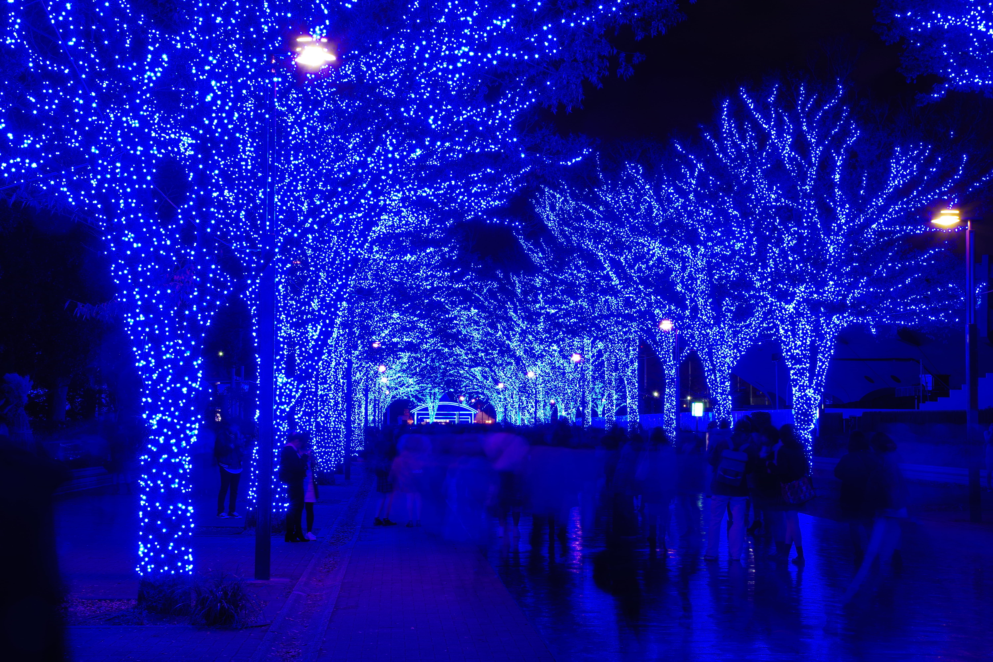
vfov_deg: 22.6
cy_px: 331
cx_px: 496
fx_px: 1655
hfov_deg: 33.4
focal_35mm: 60
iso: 100
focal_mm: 40
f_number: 20
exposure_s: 8
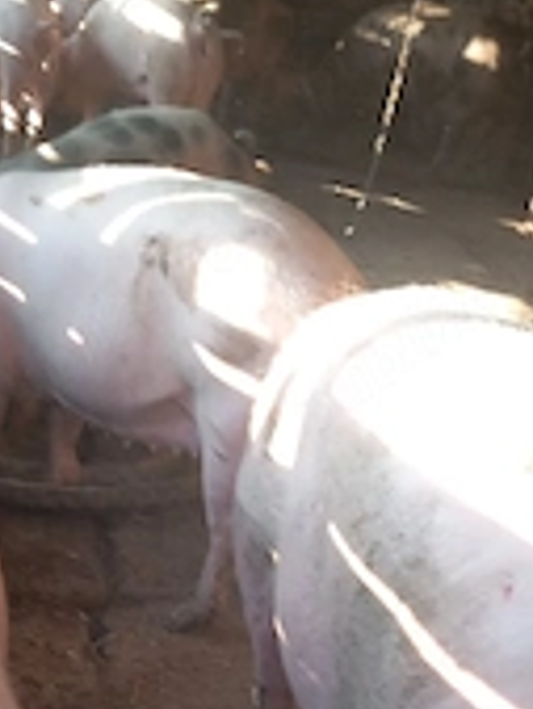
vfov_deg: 28.4
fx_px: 1312
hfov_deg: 22.9
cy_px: 709
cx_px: 189
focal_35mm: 64
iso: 50
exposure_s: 1/50
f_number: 1.8
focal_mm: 4
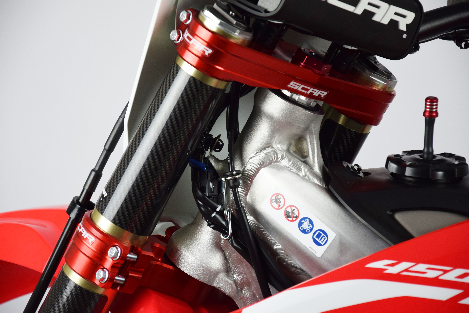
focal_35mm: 158
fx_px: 2052
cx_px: 234
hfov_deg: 13.0
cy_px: 156
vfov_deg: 8.7
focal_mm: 105
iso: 640
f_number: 5.6
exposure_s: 1/250
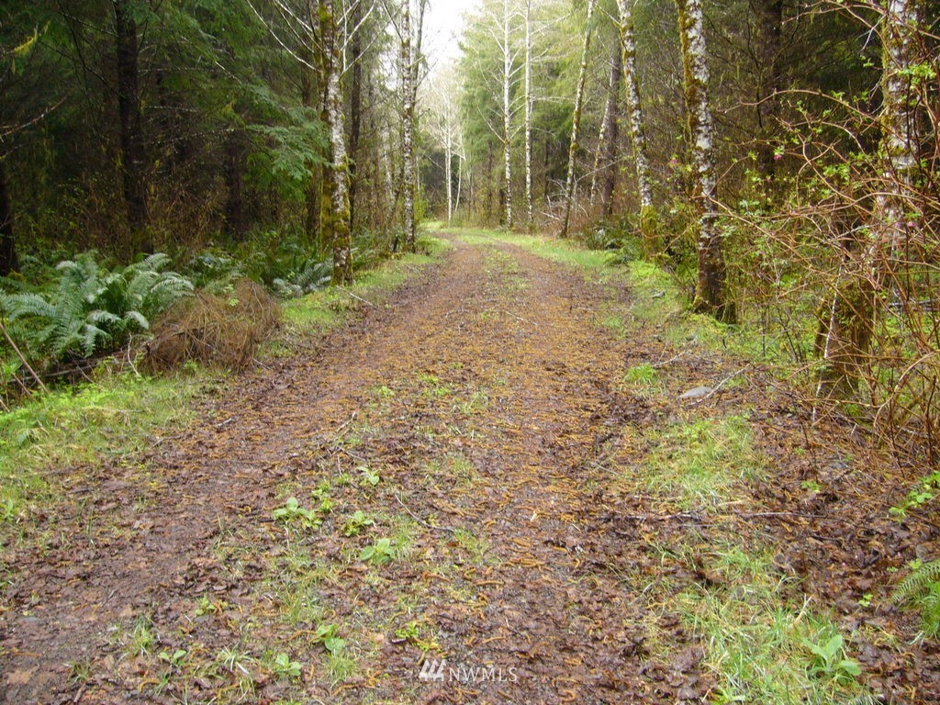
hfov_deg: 52.6
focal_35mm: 35
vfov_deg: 40.7
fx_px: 950
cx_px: 470
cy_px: 352
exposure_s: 1/25
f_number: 2.8
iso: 100
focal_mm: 5.8
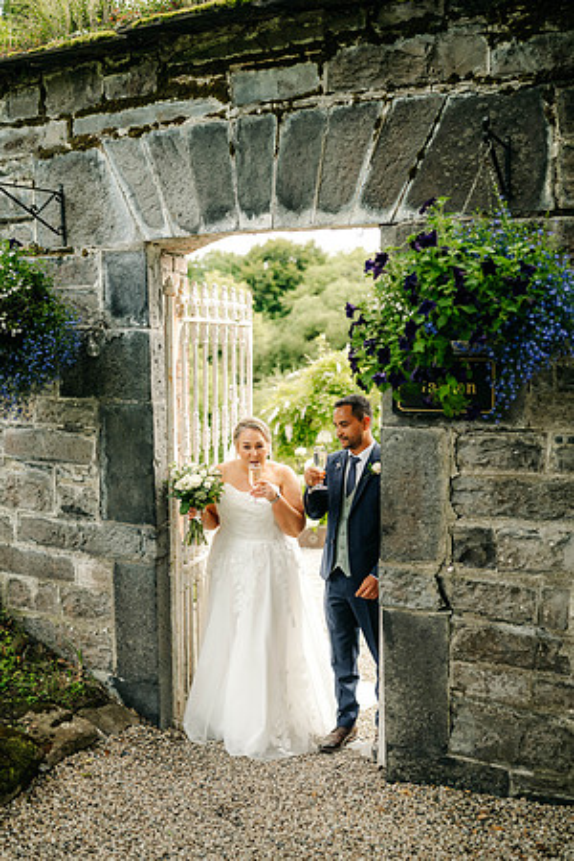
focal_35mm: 35
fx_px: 837
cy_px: 430
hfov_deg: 37.9
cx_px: 287
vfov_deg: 54.4
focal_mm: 35
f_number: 2
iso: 100
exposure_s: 1/500
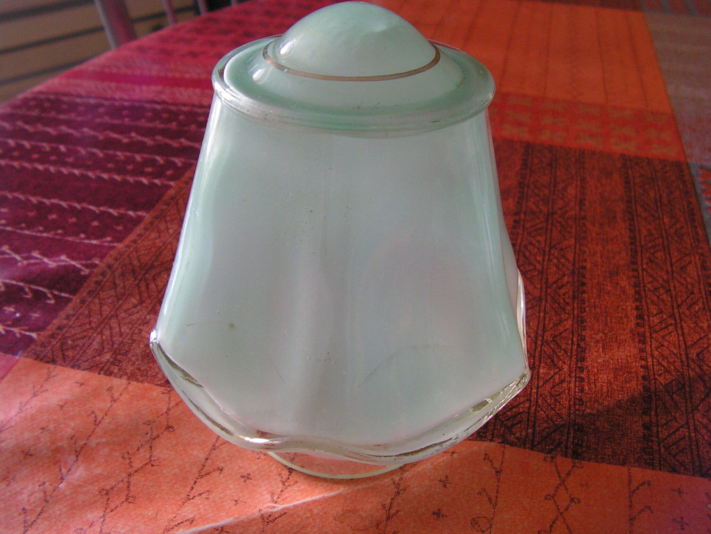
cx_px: 356
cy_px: 267
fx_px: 739
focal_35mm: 36
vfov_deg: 39.7
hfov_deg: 51.4
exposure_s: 1/40
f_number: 3.2
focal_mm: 6
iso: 160
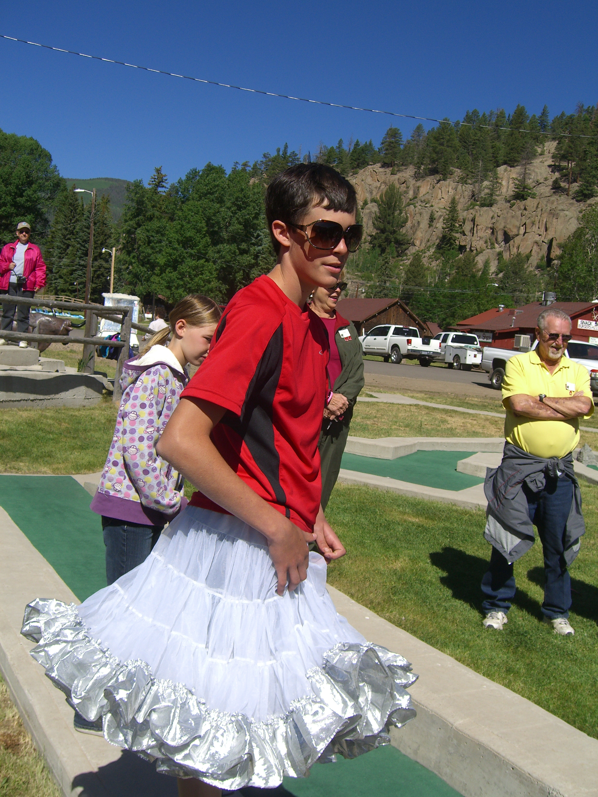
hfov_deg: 37.7
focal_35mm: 38
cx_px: 299
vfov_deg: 49.0
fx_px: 875
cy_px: 398
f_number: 4
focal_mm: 7.9
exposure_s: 1/1000
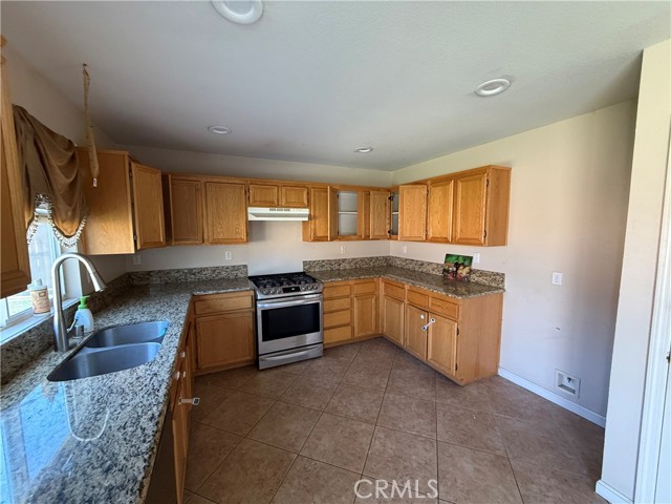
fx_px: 271
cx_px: 336
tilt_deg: -4.9
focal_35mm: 14
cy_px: 252
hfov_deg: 102.1
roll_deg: -0.1
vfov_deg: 85.7
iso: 320
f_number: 2.2
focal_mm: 2.22
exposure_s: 1/60
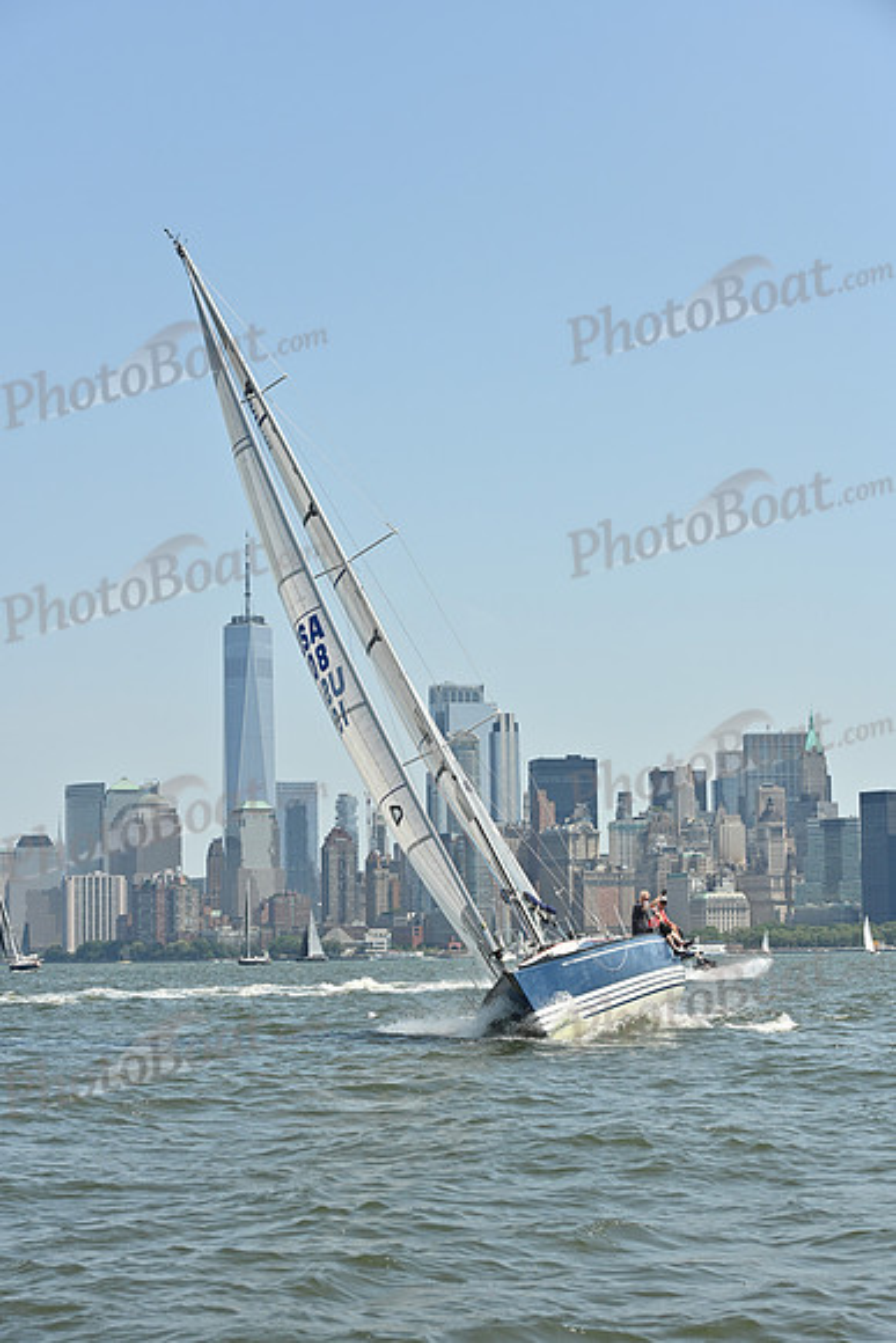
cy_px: 672
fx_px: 2612
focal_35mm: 70
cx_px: 448
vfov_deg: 28.8
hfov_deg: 19.5
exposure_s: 1/1250
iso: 320
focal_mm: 70
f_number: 7.1
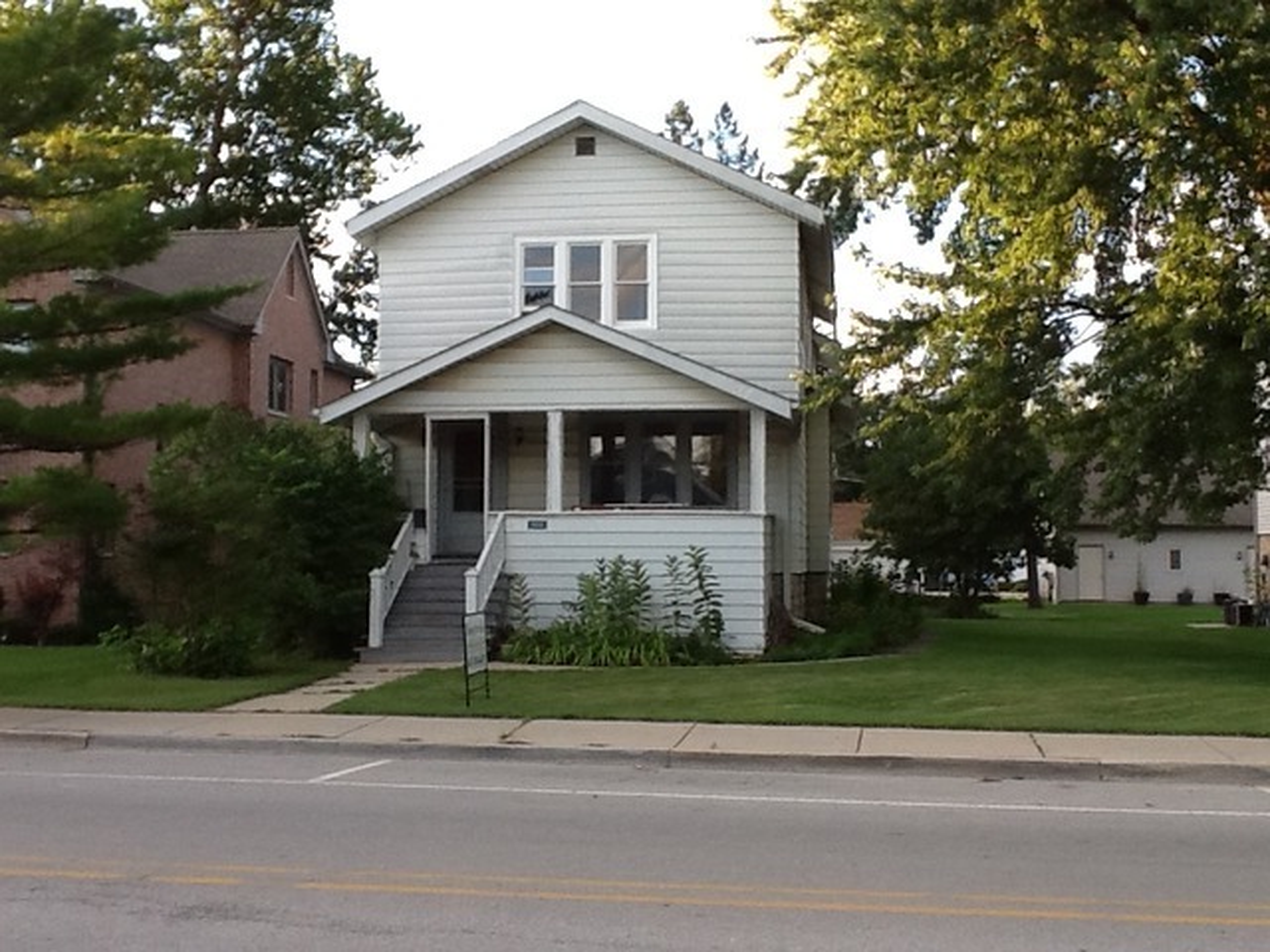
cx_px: 635
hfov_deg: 42.9
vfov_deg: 32.9
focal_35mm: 44
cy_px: 476
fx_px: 1614
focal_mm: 2.03
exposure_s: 1/120
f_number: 2.4
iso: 40
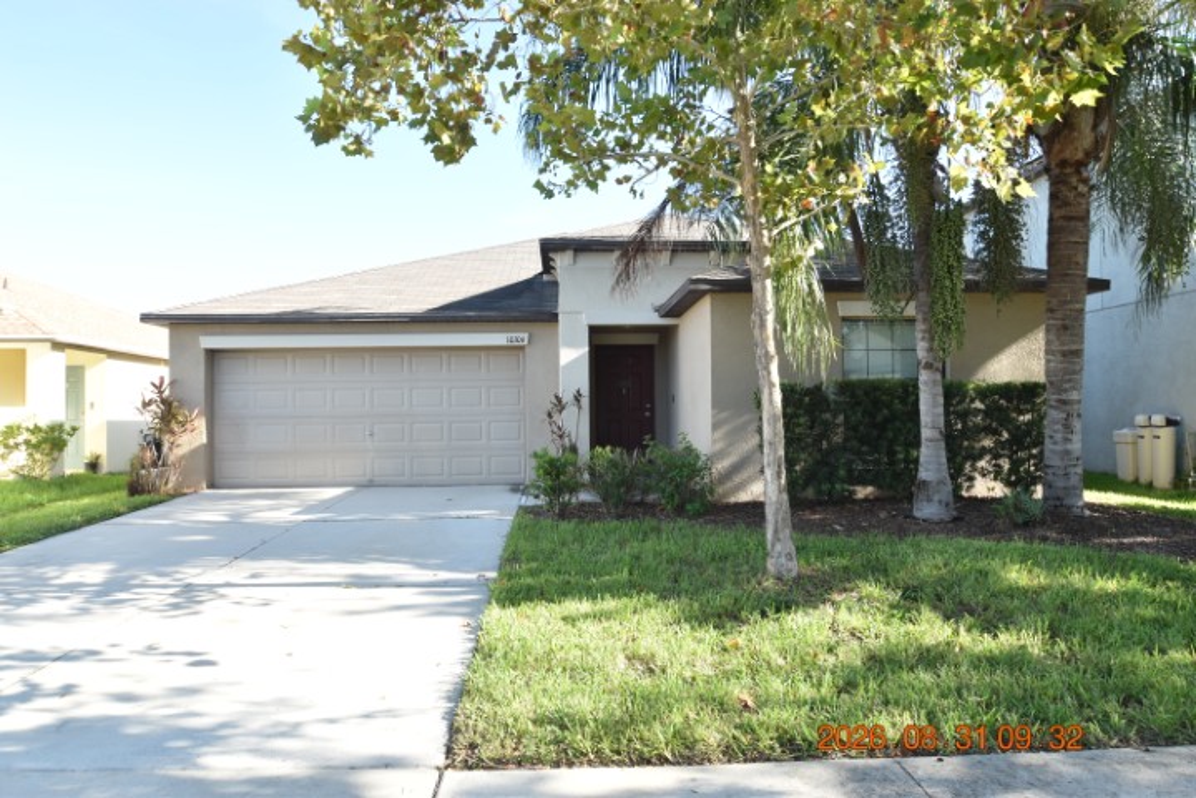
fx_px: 797
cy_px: 399
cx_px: 598
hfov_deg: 73.7
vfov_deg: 53.1
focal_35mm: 24
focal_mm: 16
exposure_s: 1/250
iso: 360
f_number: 8
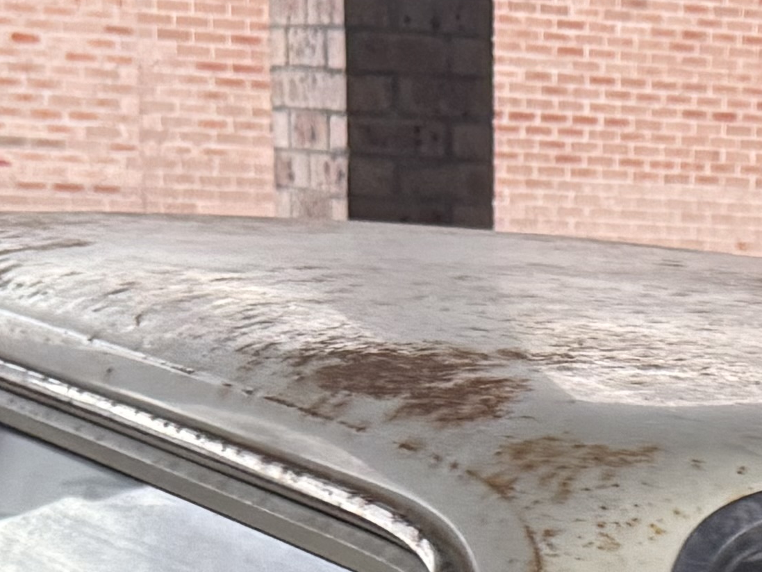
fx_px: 2752
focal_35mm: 125
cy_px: 1249
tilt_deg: -19.3
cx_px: 915
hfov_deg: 15.2
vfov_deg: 10.6
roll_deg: -5.3
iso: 250
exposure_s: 1/60
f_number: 1.78
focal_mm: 6.76
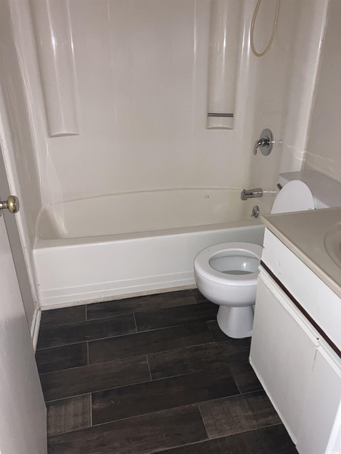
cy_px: 227
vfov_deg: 63.4
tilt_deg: -26.8
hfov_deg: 49.7
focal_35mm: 28
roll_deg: +0.1
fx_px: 368
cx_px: 170
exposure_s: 1/4
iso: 200
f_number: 1.8
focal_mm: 3.99
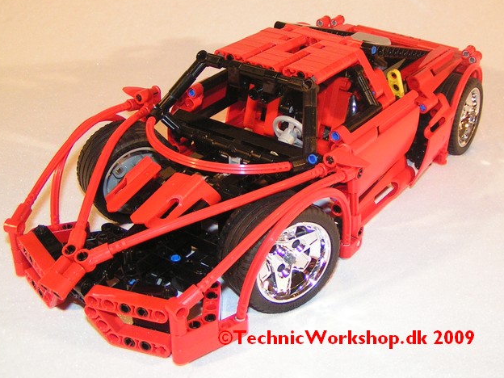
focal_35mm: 39
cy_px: 188
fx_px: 568
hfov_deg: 47.9
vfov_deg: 36.8
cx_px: 250
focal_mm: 5.8
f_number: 2.8
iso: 160
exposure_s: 1/40
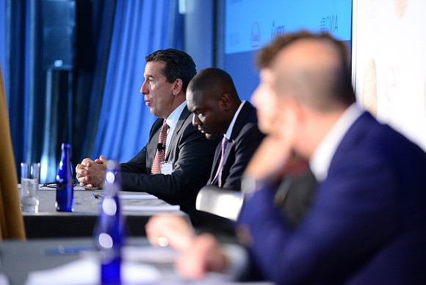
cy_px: 142
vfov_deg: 6.9
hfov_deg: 10.3
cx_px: 213
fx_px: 2367
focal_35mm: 200
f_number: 2.8
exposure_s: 1/160
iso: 4000
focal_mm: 200
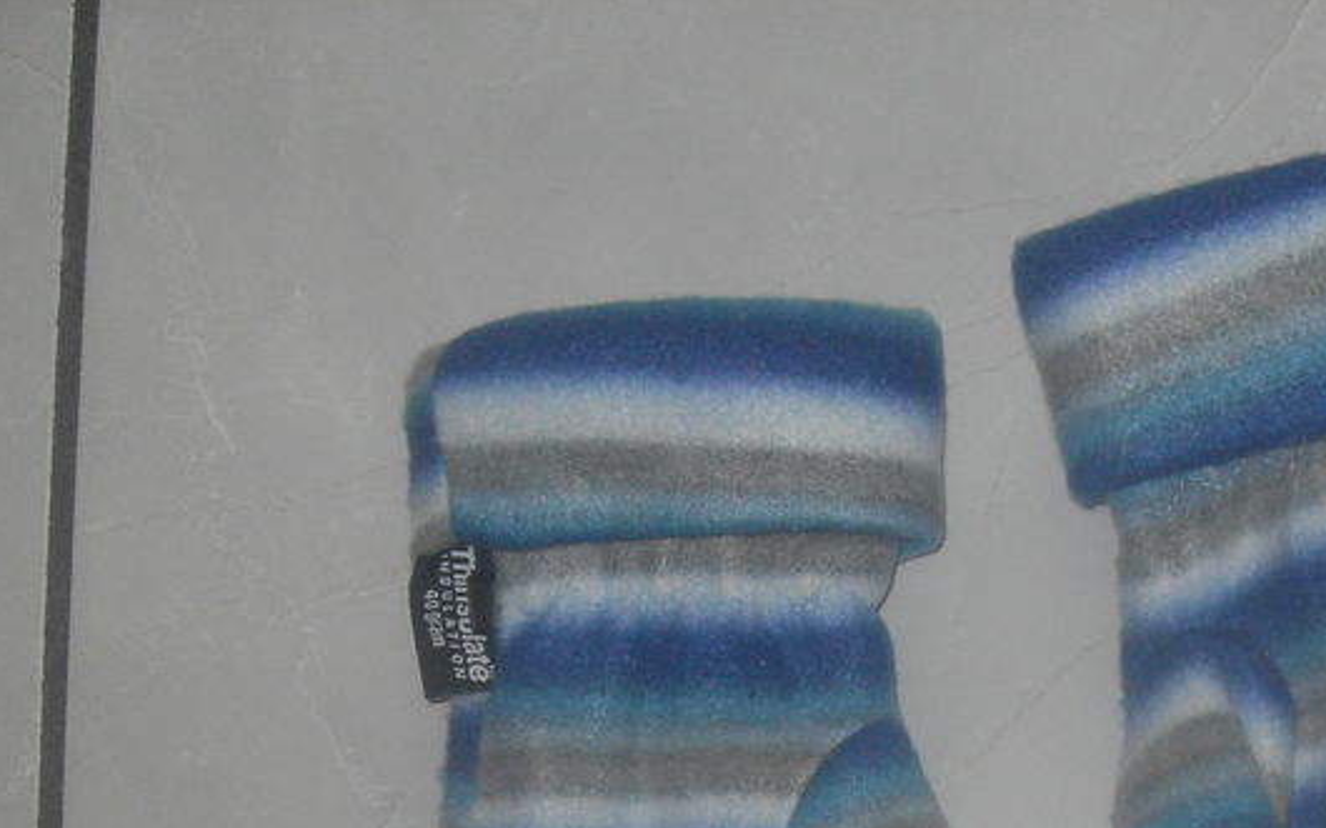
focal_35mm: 74
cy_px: 933
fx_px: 2674
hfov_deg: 27.6
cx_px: 918
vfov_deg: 17.0
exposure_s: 1/45
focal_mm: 6.3
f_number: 2.8
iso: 100
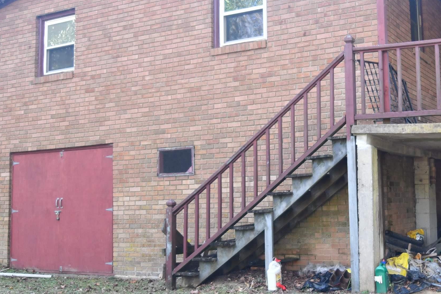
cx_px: 321
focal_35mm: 50
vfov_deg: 26.9
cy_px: 120
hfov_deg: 38.7
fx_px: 612
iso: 800
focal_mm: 18
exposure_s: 1/250
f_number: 4.2
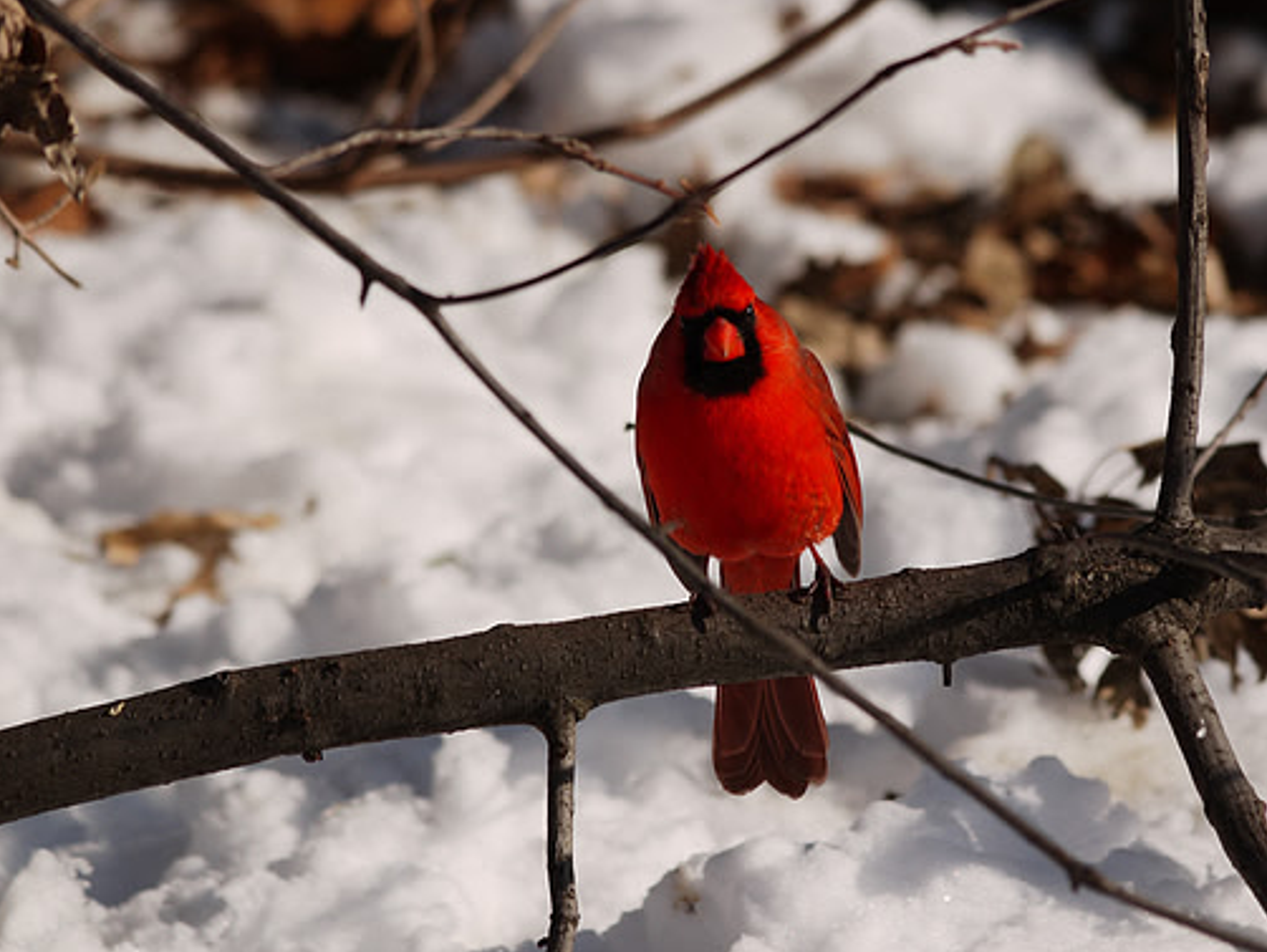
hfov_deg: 2.9
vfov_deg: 2.1
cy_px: 461
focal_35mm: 693
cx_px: 709
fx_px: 25377
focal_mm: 300
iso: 100
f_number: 8
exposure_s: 1/500
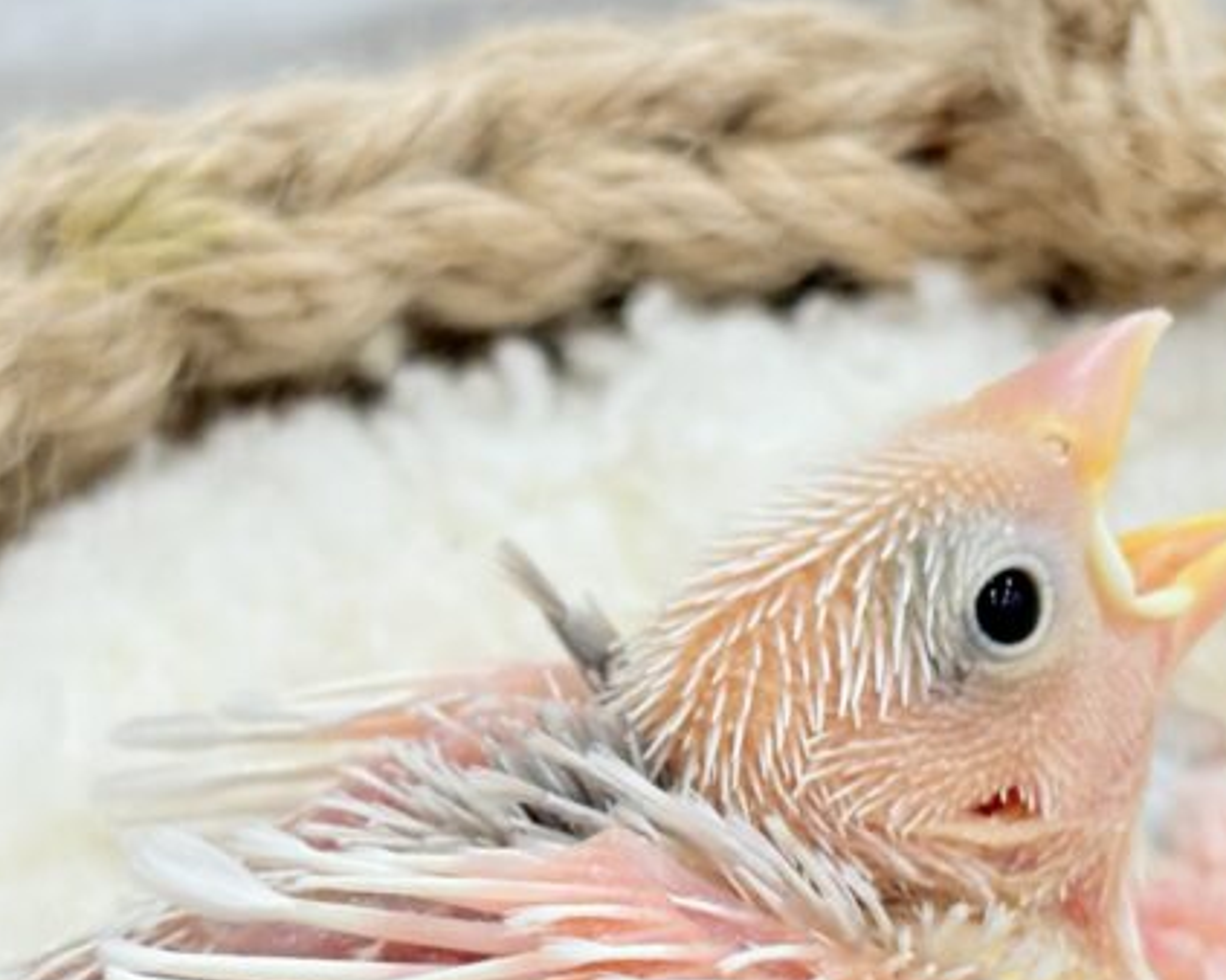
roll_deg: +1.8
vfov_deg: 10.6
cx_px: 783
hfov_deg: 13.4
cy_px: 931
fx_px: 5223
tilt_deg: -23.2
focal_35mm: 144
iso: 80
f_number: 1.6
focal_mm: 5.96
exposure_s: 1/100
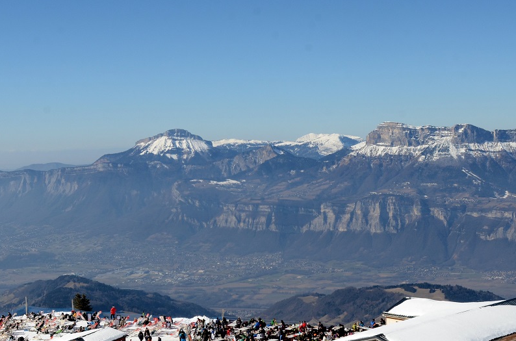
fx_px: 940
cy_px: 215
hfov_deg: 30.7
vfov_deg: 20.5
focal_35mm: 66
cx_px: 233
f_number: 9
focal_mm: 29
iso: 250
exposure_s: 1/400
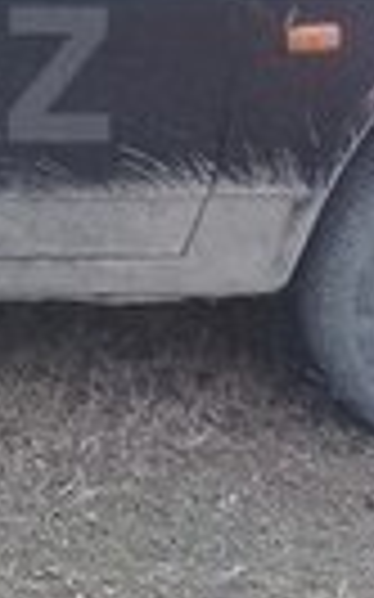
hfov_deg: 7.7
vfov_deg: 12.8
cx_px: -351
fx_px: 2661
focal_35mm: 163
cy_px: 74
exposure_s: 1/176
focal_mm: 3.3
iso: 64
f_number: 2.2
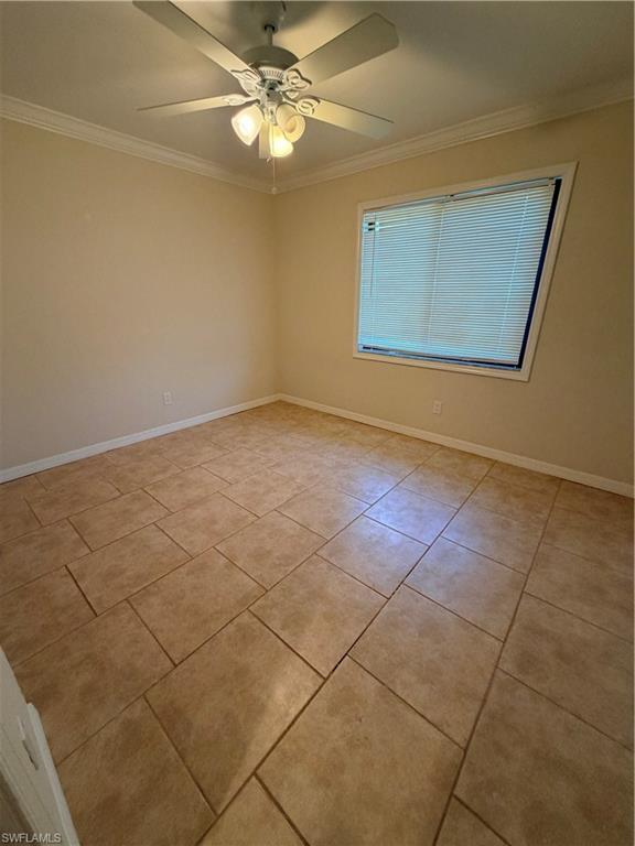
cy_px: 423
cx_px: 318
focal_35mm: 14
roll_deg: -0.5
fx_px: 342
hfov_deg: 85.7
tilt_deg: -19.9
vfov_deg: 102.1
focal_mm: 2.22
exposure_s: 1/60
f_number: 2.2
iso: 200
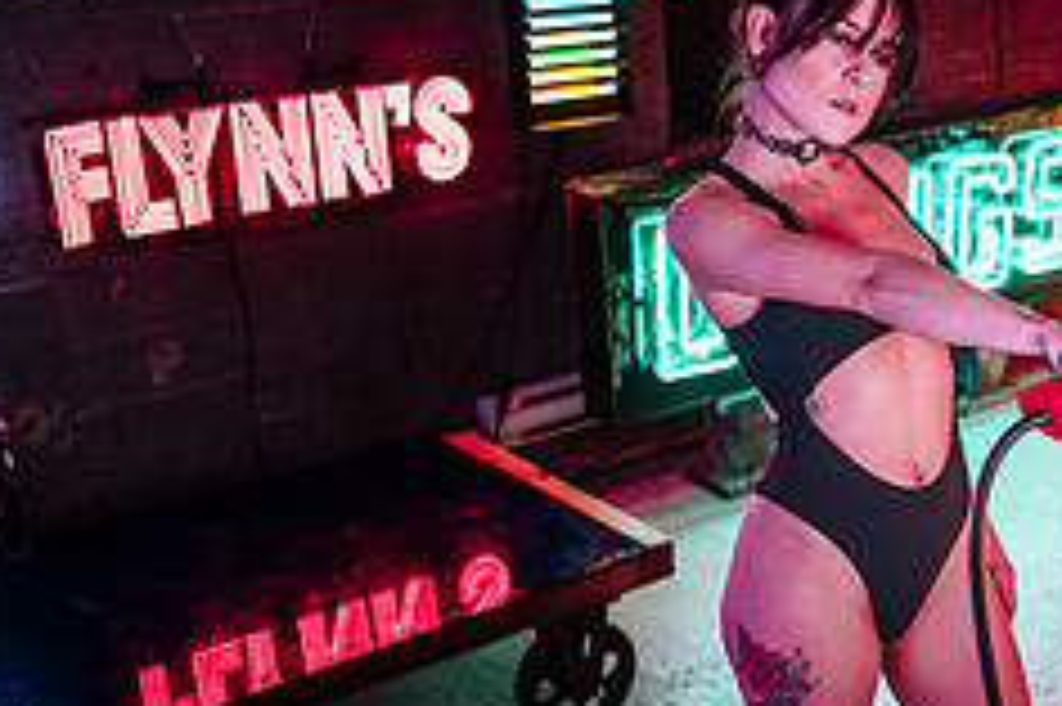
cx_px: 918
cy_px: 452
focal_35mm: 59
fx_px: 1739
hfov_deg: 32.6
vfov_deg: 22.9
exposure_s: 1/100
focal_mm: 24
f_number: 2.8
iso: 200
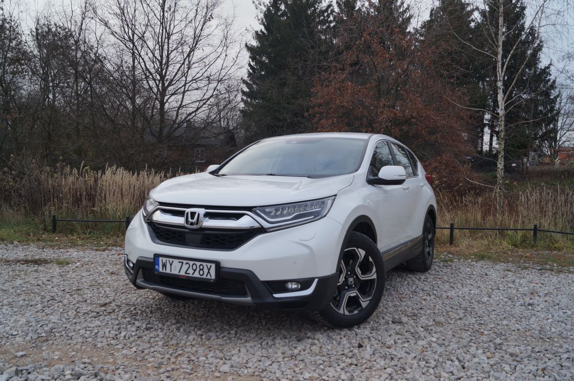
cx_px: 287
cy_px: 190
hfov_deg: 62.0
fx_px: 478
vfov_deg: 43.5
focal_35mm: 30
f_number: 5.6
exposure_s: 1/125
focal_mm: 20
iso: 100
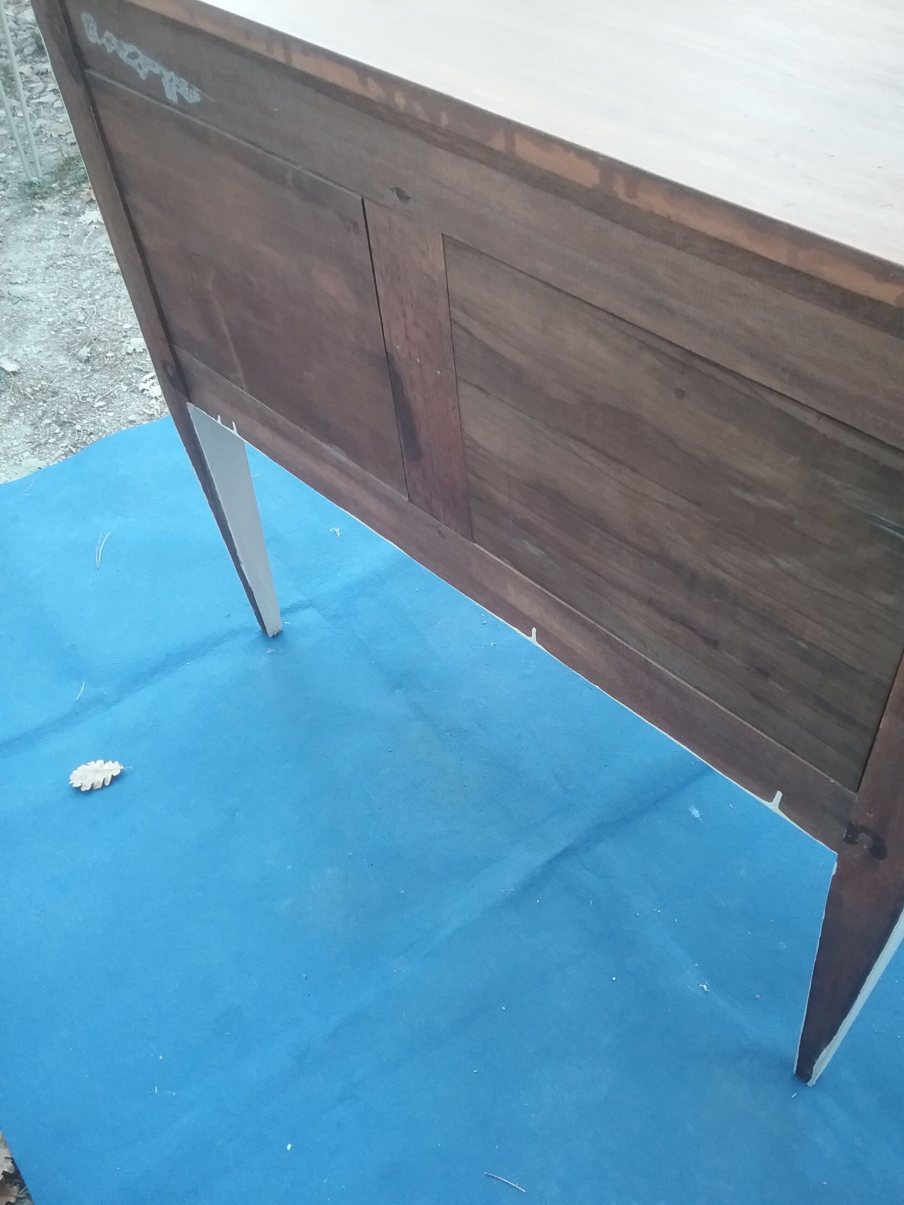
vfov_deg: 58.4
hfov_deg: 45.4
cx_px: 452
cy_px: 602
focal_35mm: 31
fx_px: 1079
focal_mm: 3.3
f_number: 2.2
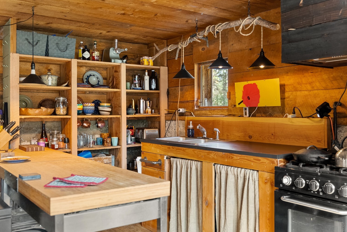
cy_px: 121
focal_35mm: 35
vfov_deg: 37.5
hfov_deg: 53.8
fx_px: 342
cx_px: 180
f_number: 2.8
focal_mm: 31.4
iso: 400
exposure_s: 1/15
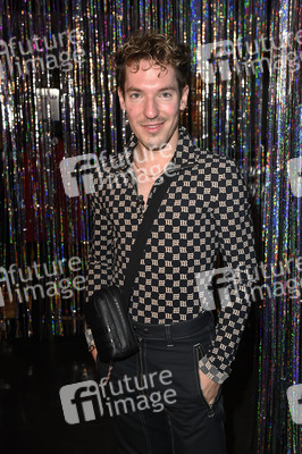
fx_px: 555
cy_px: 227
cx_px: 151
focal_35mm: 44
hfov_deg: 30.5
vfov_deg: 44.5
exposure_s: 1/60
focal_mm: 44
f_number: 5.6
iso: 2000
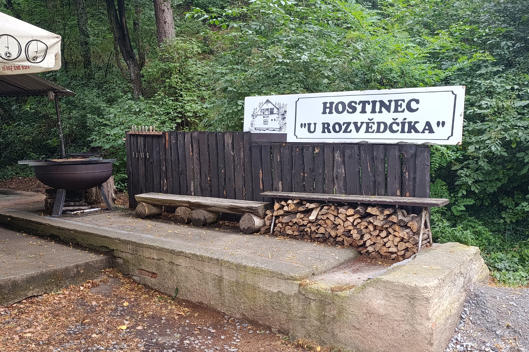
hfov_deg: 58.7
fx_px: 470
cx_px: 269
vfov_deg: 41.0
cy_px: 201
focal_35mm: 32
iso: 157
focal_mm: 6.11
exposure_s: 1/100
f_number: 1.65
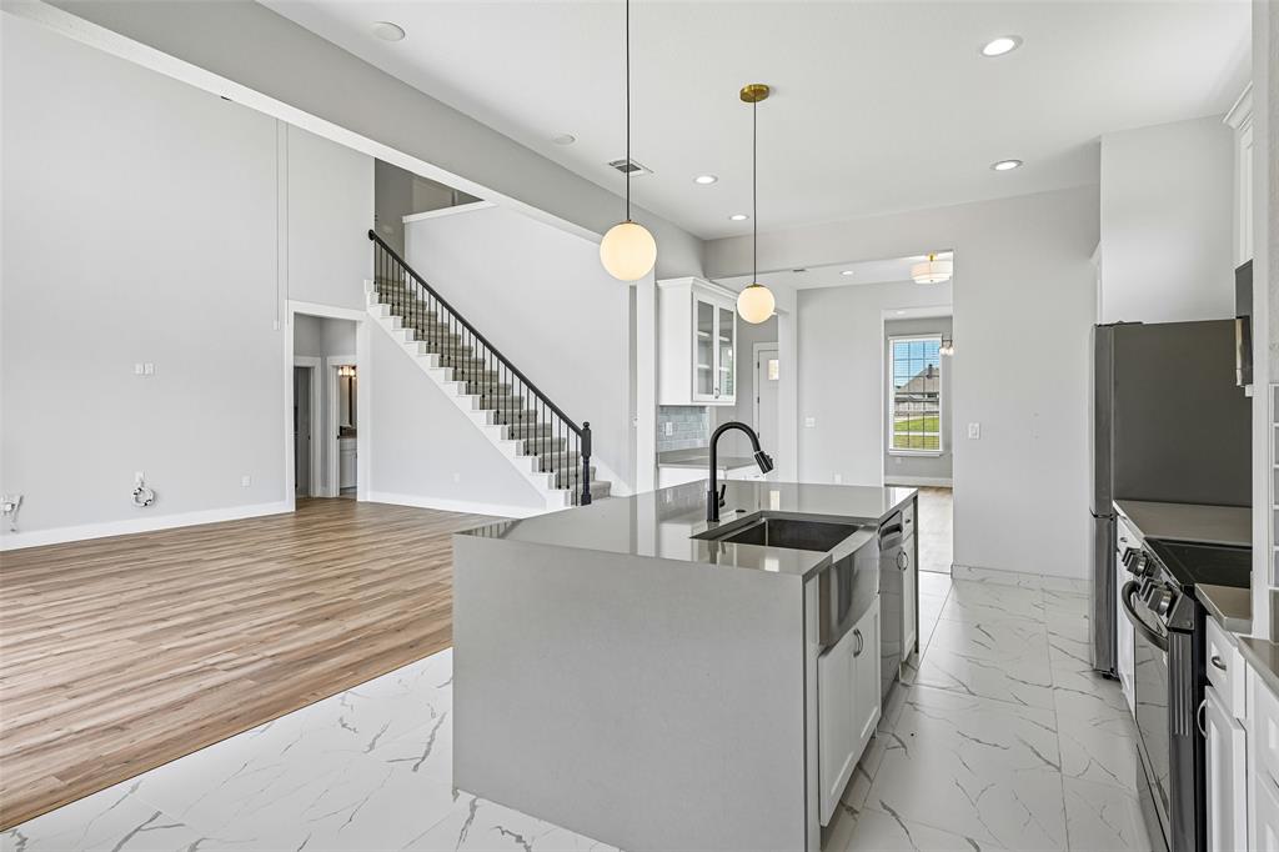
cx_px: 640
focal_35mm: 19
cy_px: 426
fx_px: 675
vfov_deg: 64.5
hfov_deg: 86.9
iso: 400
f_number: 8
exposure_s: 1/80
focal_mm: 19
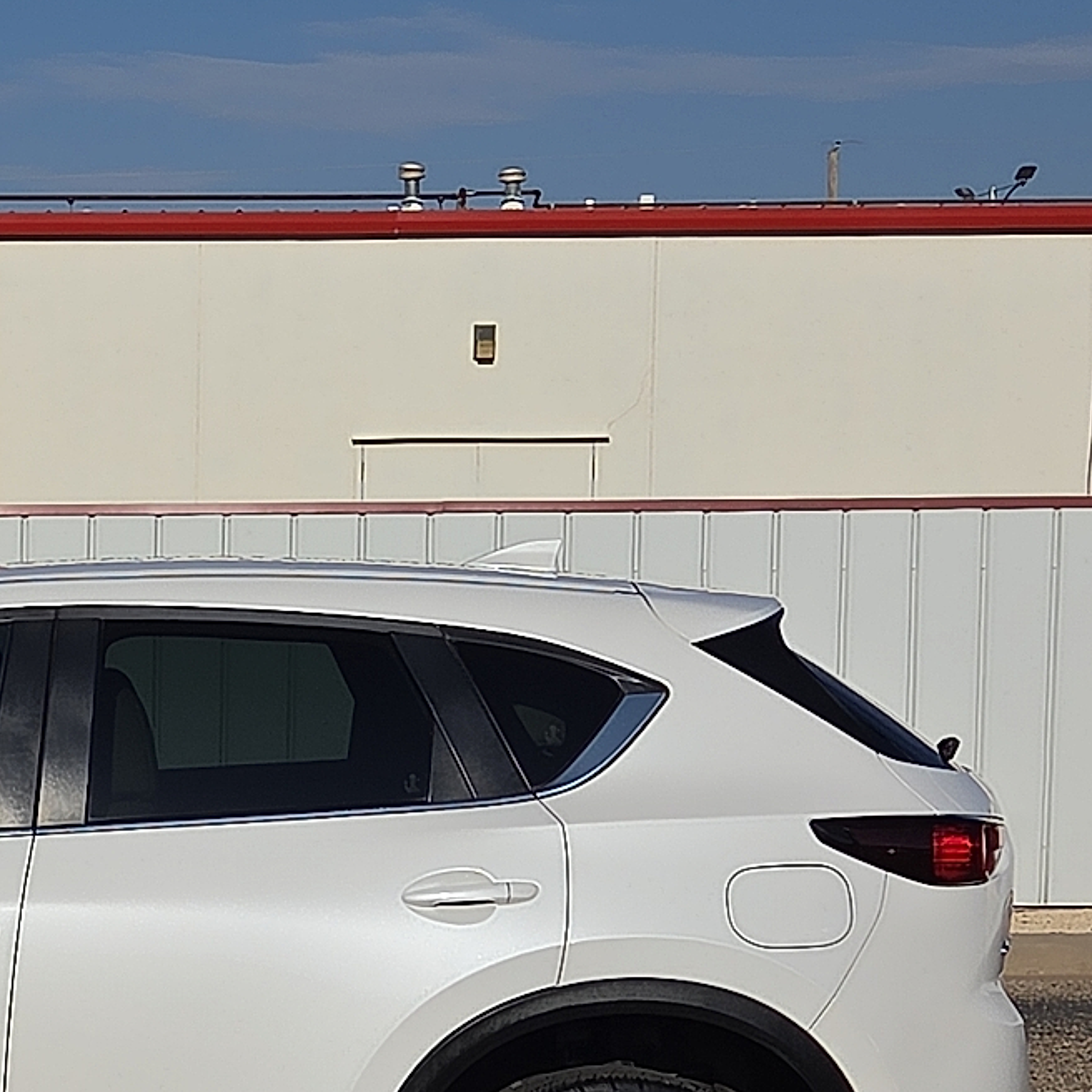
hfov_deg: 17.3
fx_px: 3462
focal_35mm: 97
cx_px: -135
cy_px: 904
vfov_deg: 17.7
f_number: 1.8
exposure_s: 1/10000
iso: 35
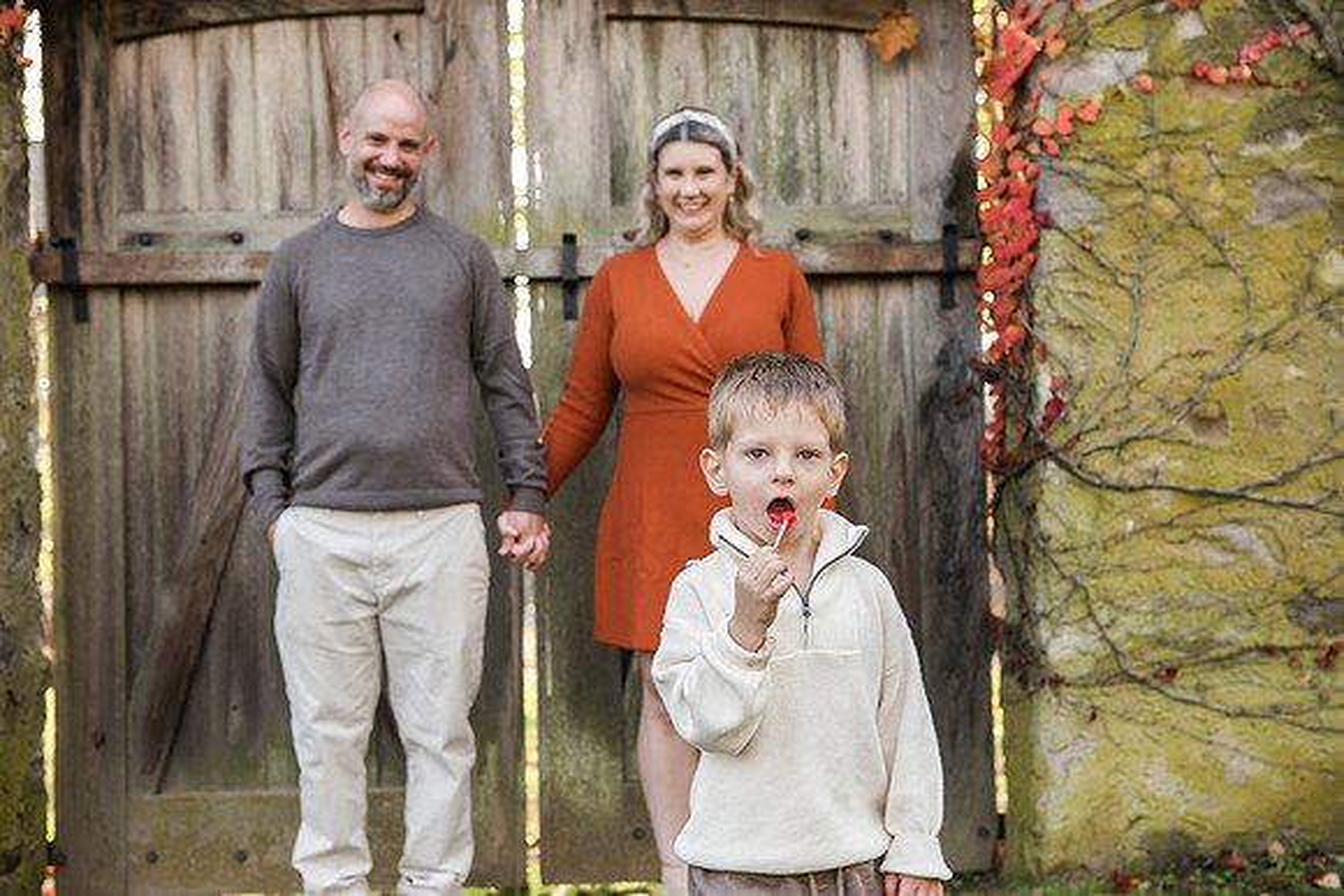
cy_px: 448
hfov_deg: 35.6
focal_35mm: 56
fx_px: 2091
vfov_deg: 24.2
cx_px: 672
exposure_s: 1/200
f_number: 4.5
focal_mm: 56
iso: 400
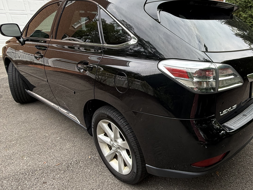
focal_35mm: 26
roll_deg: -1.4
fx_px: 190
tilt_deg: -18.2
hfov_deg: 62.6
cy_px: 88
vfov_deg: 53.0
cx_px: 196
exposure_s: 1/175
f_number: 2.2
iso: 64
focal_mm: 2.22
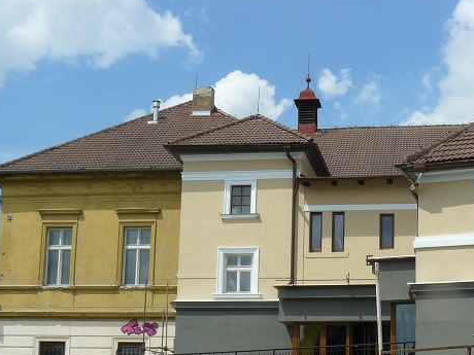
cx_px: 348
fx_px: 890
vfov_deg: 22.3
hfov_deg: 29.4
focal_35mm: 65
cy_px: 277
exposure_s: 1/500
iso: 100
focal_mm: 6
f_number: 6.3
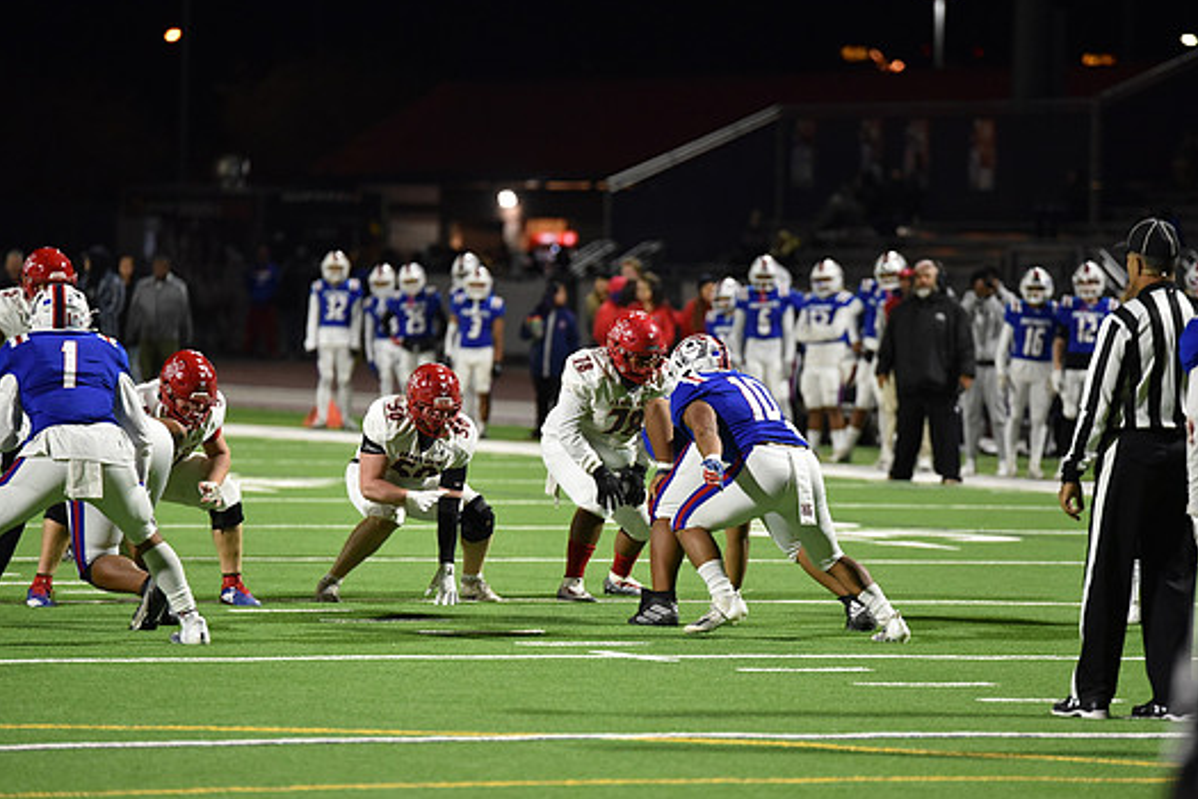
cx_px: 641
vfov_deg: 6.2
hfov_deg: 9.3
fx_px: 7354
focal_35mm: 221
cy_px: 373
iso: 4000
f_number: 2.8
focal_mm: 200
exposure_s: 1/500
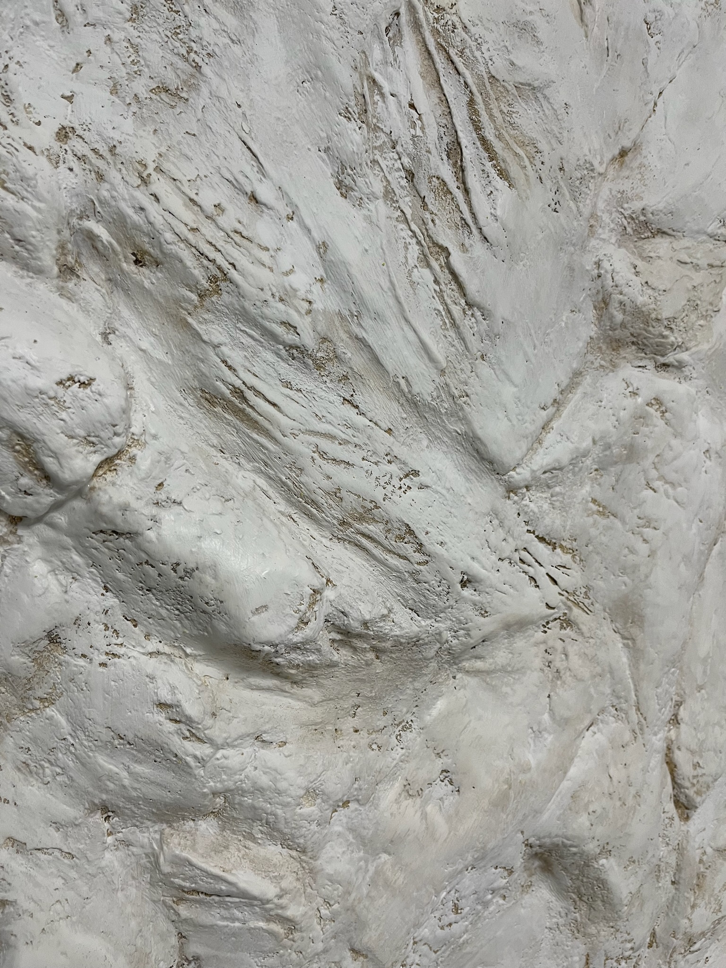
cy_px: 484
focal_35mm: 26
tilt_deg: -2.2
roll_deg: +1.2
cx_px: 363
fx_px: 727
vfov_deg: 67.3
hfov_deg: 53.1
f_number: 1.6
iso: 80
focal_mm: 5.1
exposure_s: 1/50
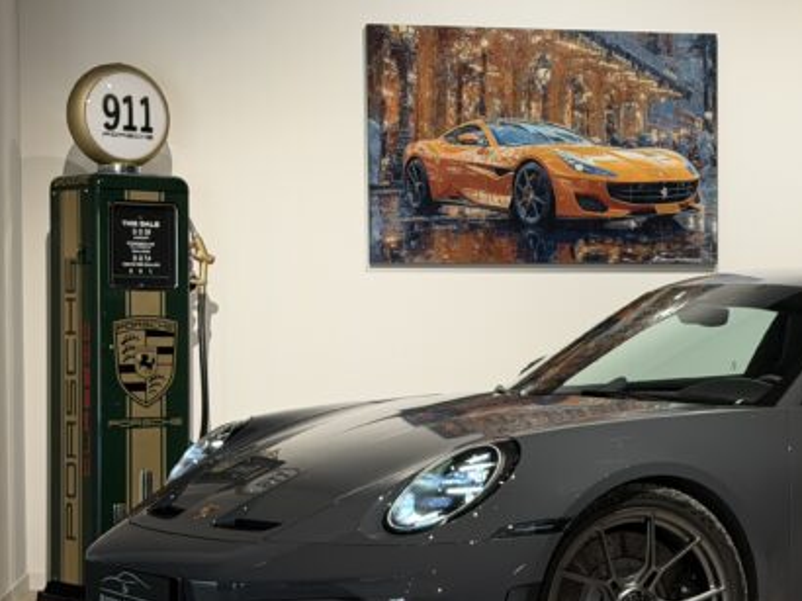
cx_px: 735
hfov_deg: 21.3
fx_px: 2084
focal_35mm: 90
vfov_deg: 16.4
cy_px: 343
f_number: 1.78
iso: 160
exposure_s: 1/60
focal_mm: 6.76
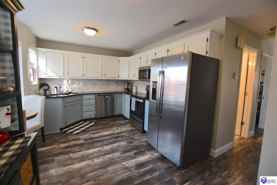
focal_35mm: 15
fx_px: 115
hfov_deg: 100.4
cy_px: 92
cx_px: 138
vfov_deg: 77.3
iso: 100
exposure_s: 1/30
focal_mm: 10
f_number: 3.5
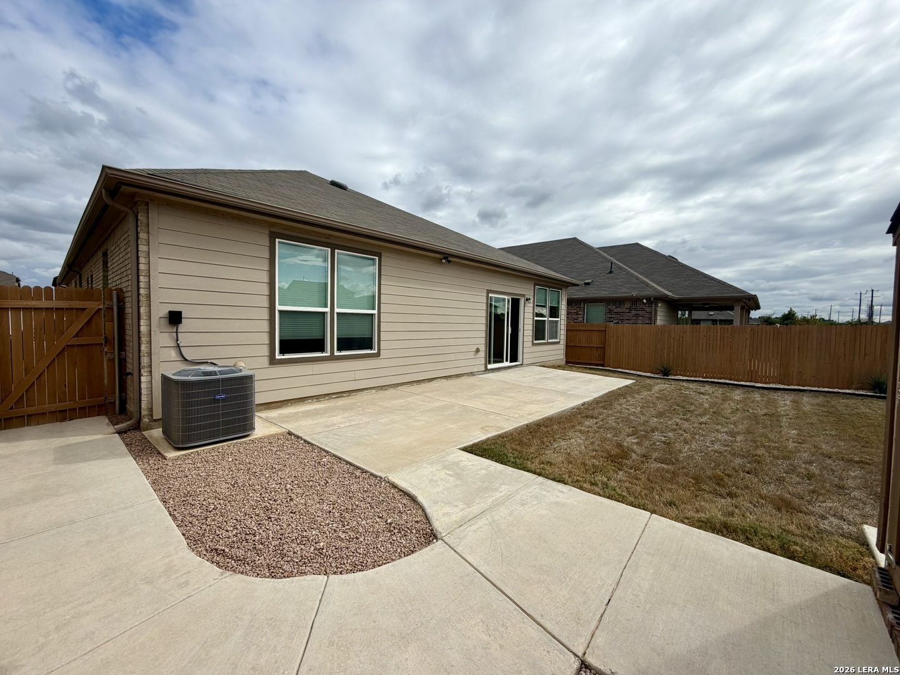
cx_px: 450
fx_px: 364
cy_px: 338
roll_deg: -0.5
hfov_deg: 102.1
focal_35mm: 14
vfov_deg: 85.7
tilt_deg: -2.3
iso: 20
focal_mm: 2.22
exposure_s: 1/1339
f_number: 2.2
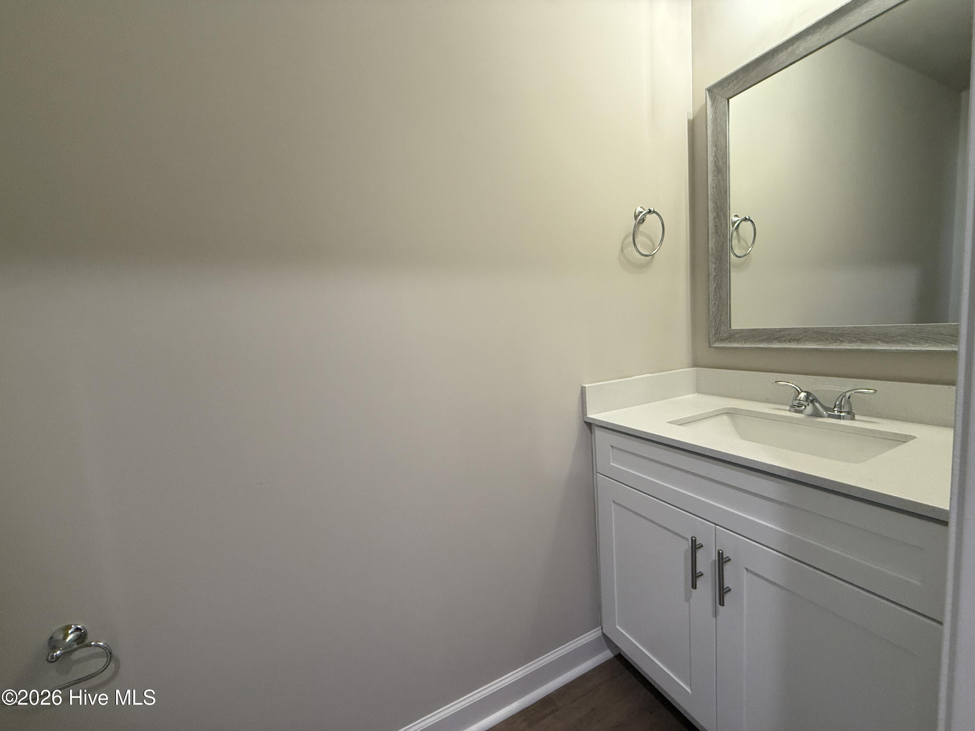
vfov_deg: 85.7
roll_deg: +4.3
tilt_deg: -5.6
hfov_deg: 102.1
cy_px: 366
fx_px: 394
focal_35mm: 14
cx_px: 488
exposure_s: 1/120
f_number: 2.2
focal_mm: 2.22
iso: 250
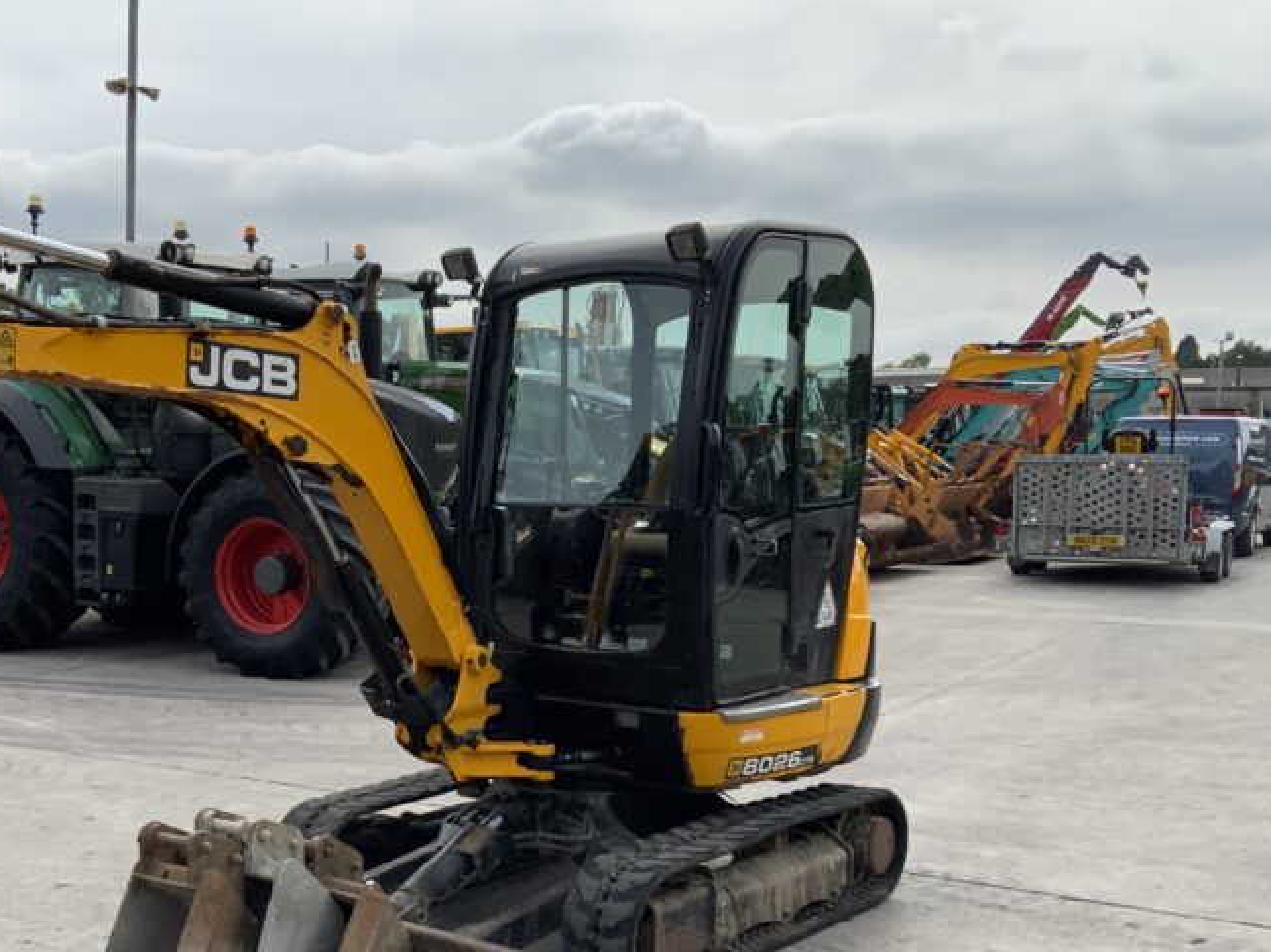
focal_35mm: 46
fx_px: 1688
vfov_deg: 31.2
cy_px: 653
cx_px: 382
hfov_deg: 40.5
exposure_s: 1/1984
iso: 20
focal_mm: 3
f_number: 1.8
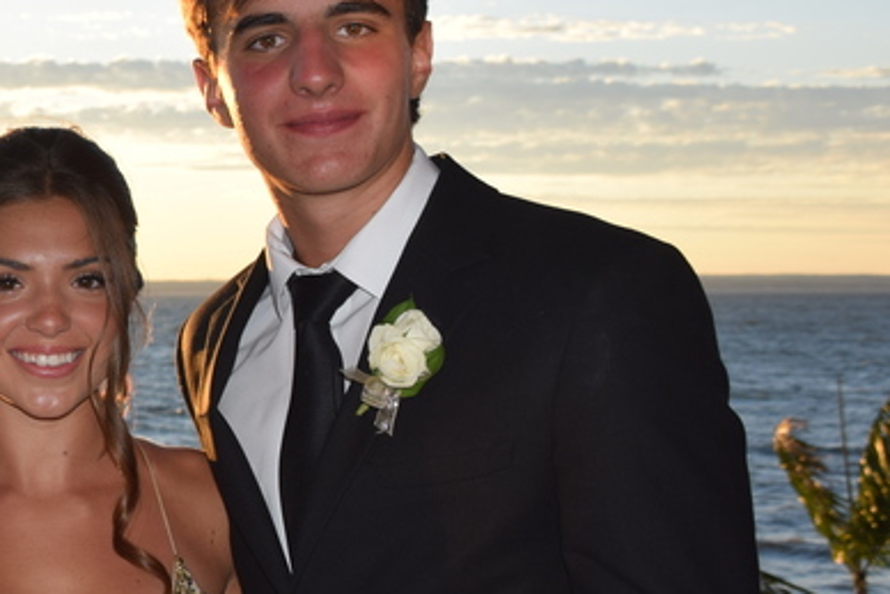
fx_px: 2152
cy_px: 318
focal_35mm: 87
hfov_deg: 21.6
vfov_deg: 15.7
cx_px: -190
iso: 100
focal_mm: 22
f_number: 5.6
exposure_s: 1/125
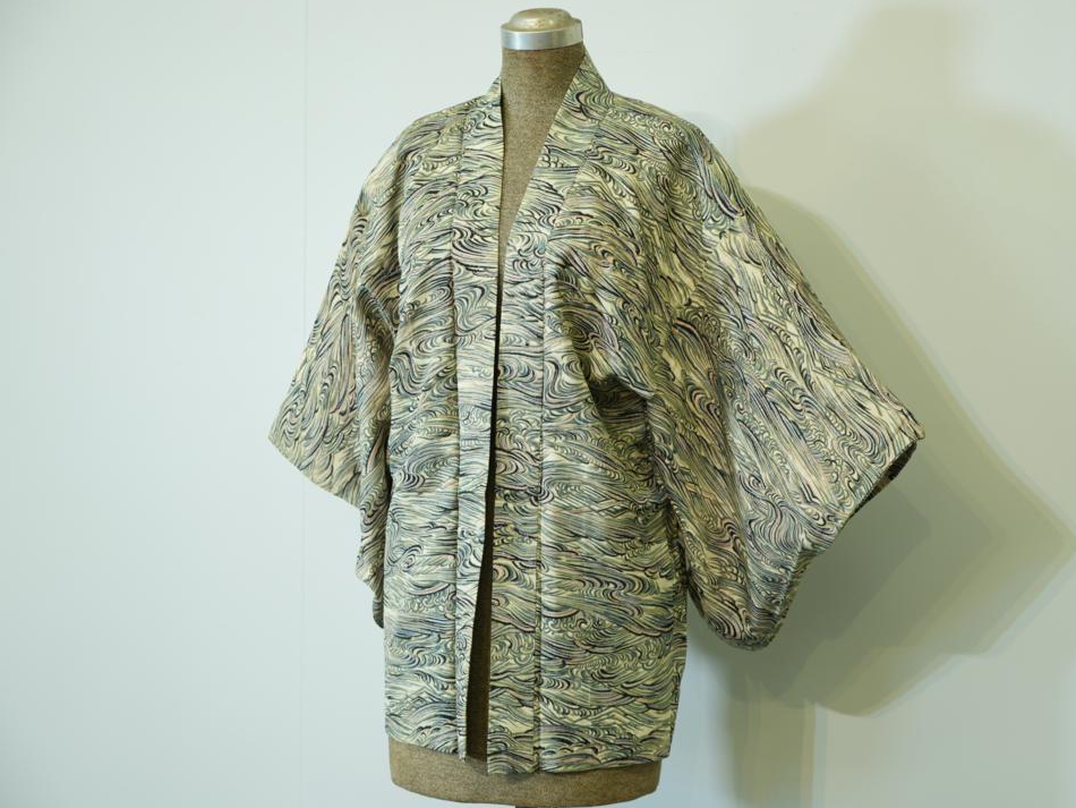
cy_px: 403
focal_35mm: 68
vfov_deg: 21.6
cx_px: 597
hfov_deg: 28.5
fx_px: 2114
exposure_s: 1/80
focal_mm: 62
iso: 800
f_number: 4
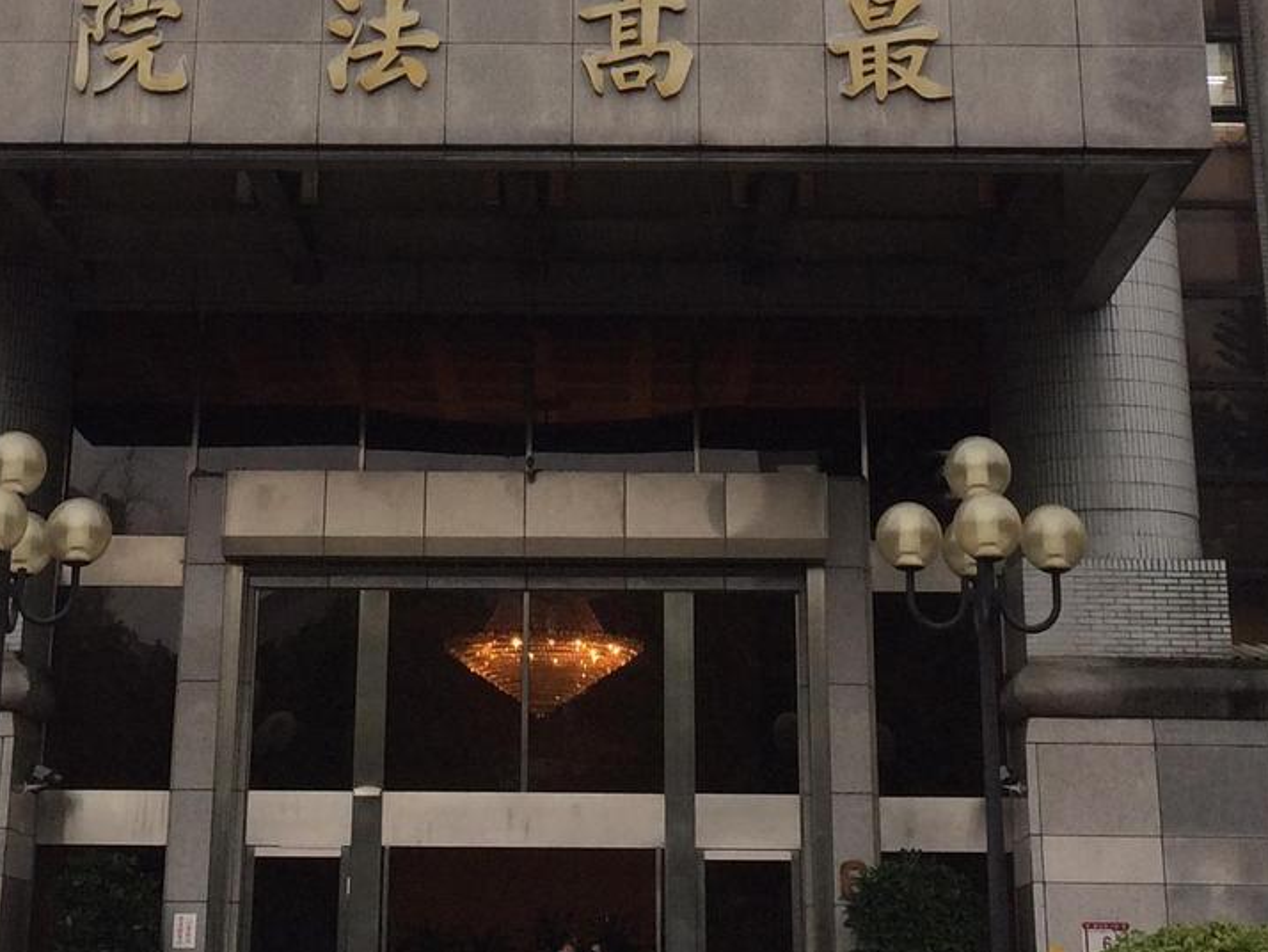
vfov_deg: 16.5
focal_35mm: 84
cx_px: 567
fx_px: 3078
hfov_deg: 23.3
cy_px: -318
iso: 50
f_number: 2.2
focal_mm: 4.12
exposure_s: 1/60
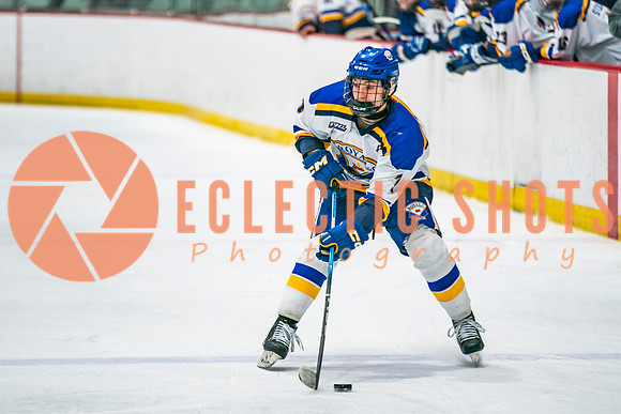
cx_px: 319
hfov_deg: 7.1
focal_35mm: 290
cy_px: 165
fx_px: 5012
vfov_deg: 4.7
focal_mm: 200
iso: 500
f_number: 2.8
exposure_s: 1/640
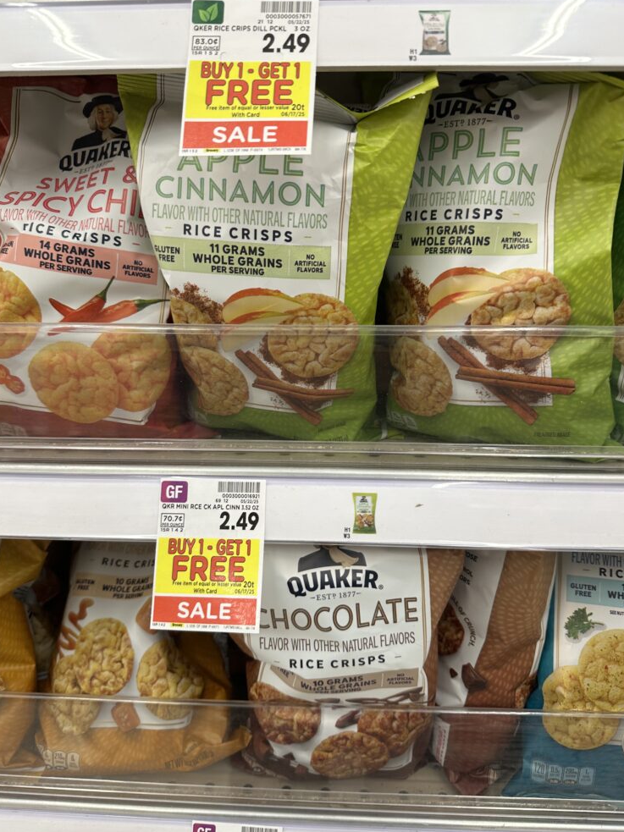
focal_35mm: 25
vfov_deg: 69.4
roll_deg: -2.0
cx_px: 306
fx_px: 601
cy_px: 408
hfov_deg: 54.9
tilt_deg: -13.4
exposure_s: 1/62
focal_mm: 6.86
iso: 100
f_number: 1.78
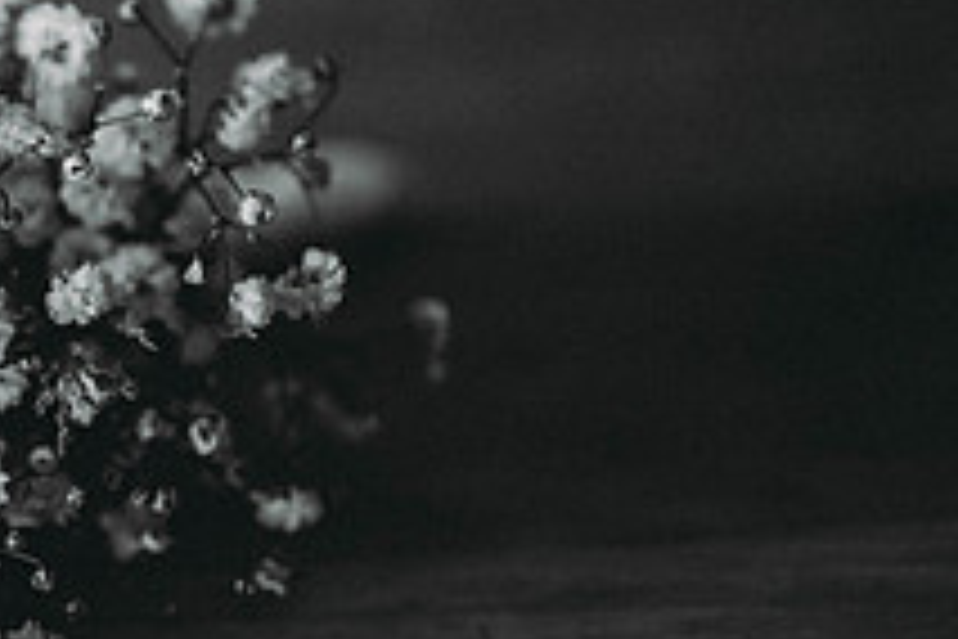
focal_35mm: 231
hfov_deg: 8.8
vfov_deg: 5.9
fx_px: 6147
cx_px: -139
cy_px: 153
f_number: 1.8
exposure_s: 1/160
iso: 400
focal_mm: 85
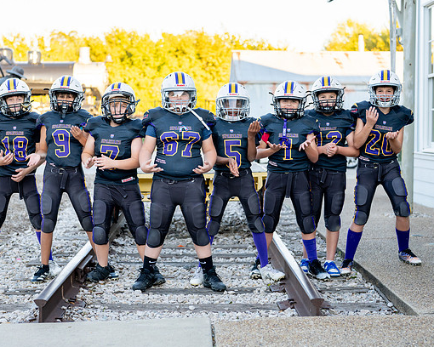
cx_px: 202
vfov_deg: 21.9
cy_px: 162
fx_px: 899
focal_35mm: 70
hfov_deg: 27.1
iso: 160
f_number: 2.5
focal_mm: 50
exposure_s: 1/400
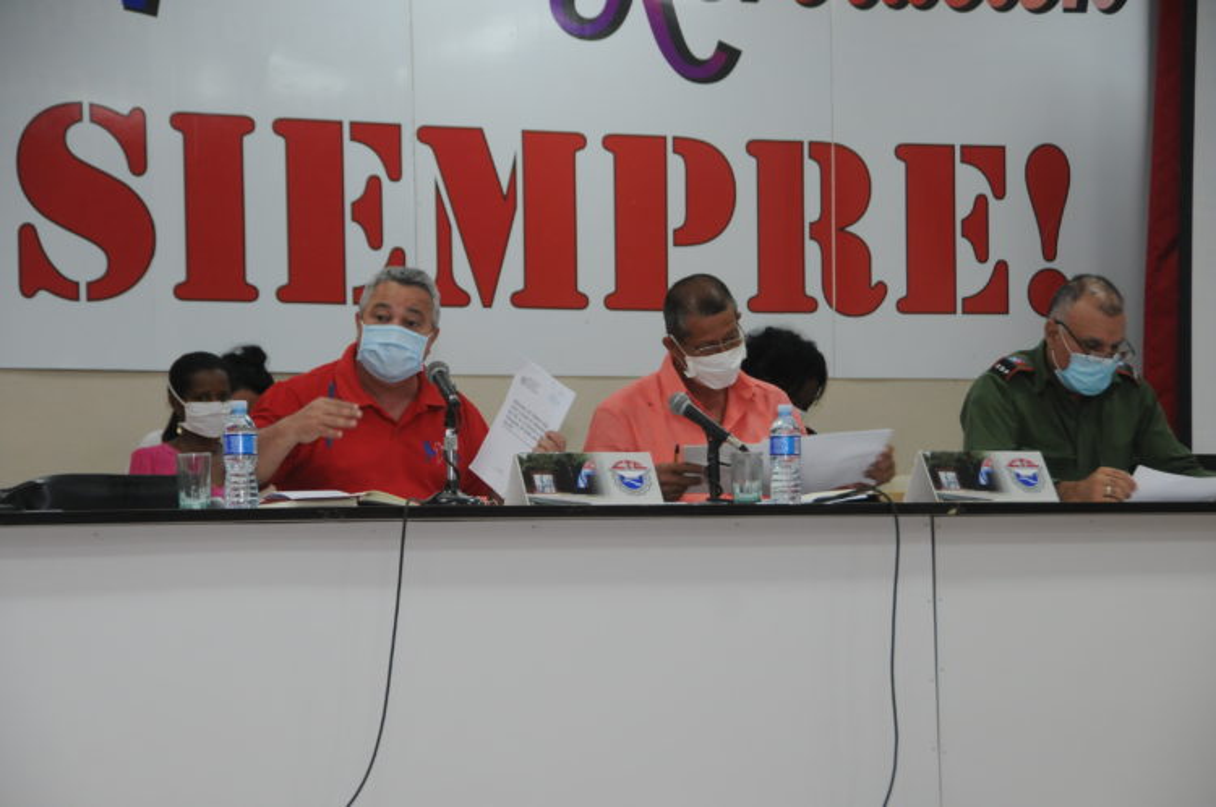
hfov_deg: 17.1
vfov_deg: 11.4
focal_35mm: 120
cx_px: 608
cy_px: 404
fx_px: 4048
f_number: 5
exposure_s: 1/80
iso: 800
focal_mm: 80
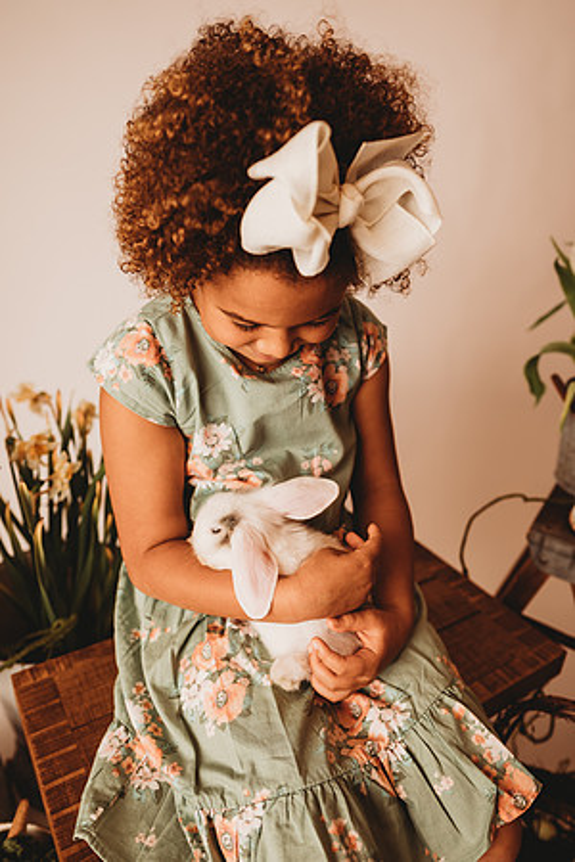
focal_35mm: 24
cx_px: 288
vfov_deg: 73.7
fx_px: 575
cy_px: 431
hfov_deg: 53.1
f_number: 2.5
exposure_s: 1/160
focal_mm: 24
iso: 100
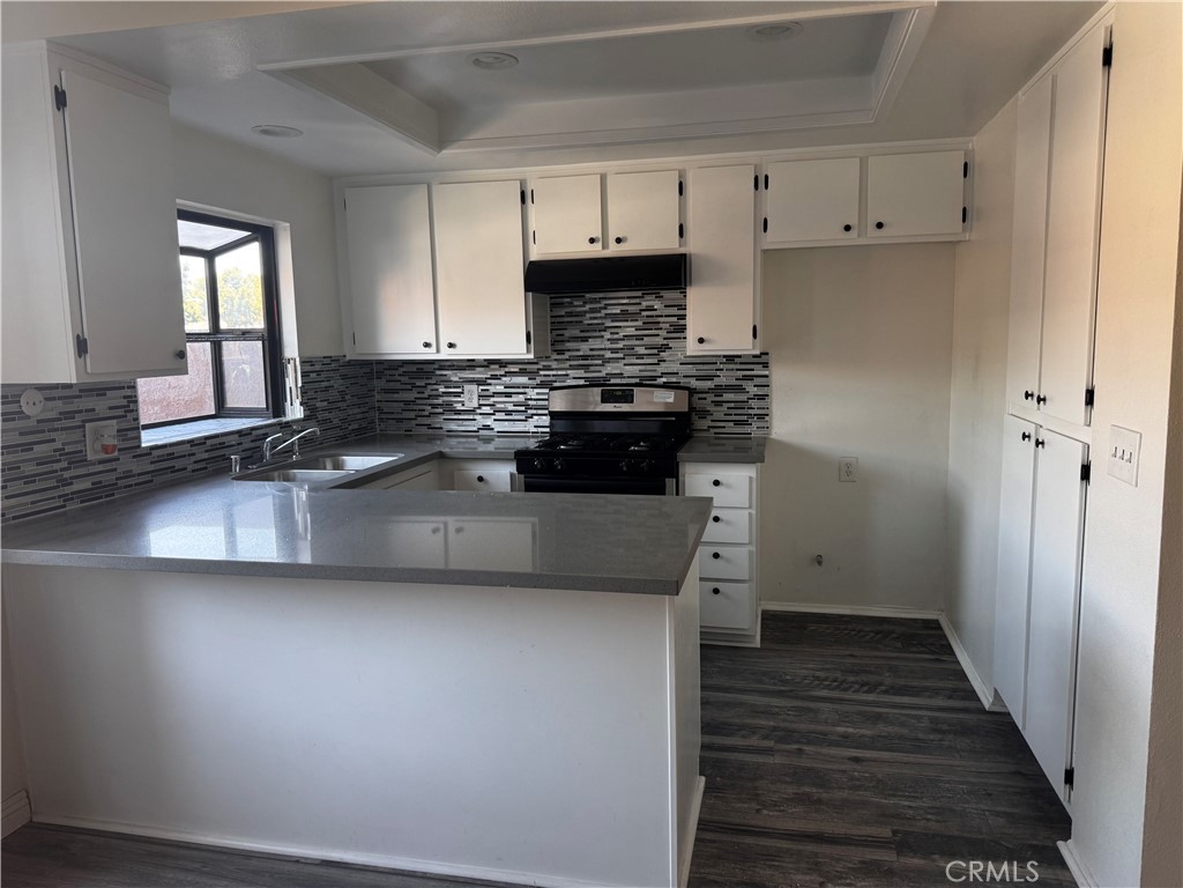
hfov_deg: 71.6
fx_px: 820
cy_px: 444
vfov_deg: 56.8
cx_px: 592
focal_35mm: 24
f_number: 1.78
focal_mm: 6.76
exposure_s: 1/120
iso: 125
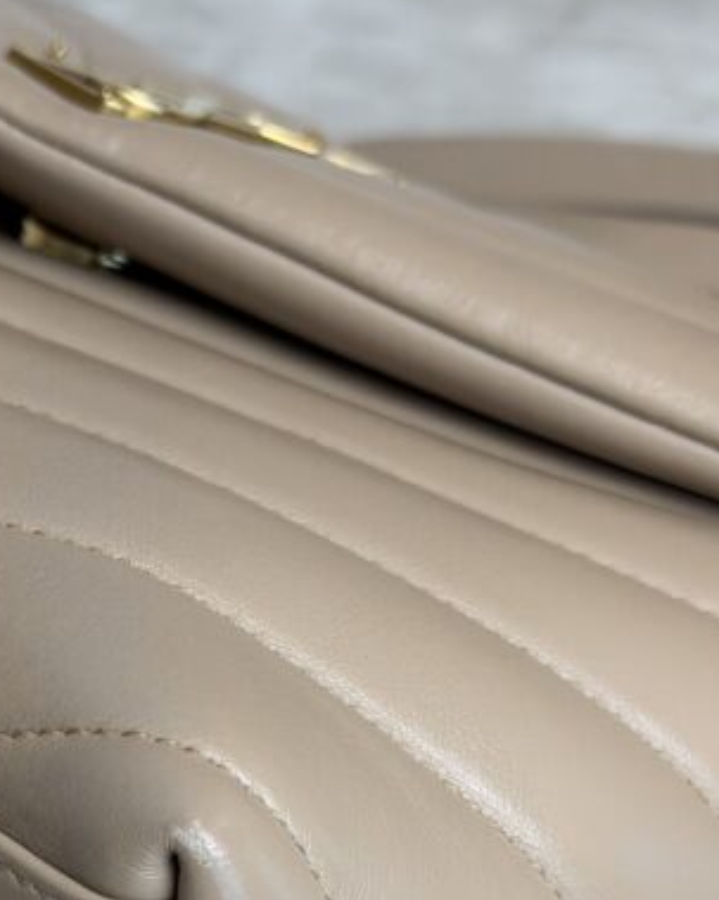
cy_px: 750
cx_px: 112
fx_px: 2634
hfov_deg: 15.4
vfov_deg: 19.1
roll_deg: +1.6
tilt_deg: -34.8
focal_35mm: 99
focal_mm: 6.76
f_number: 1.78
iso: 64
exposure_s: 1/120
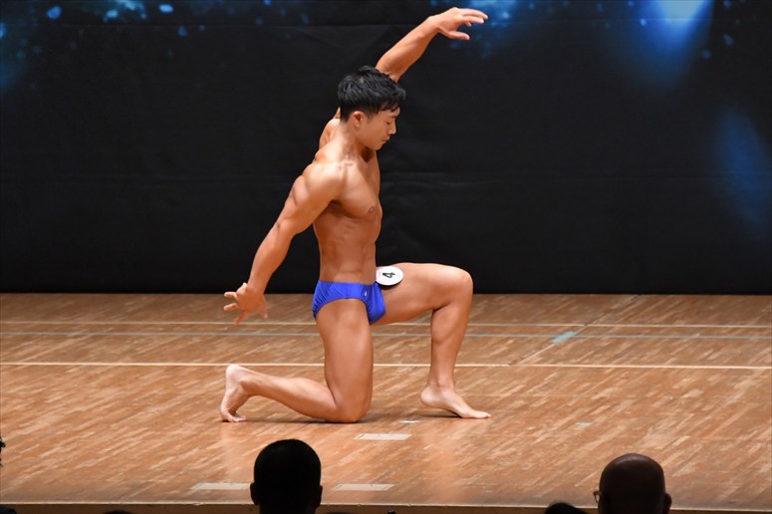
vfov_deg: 4.4
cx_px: 386
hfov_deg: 6.5
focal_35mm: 315
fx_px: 6752
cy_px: 257
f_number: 5.6
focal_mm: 210
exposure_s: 1/400
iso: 6400
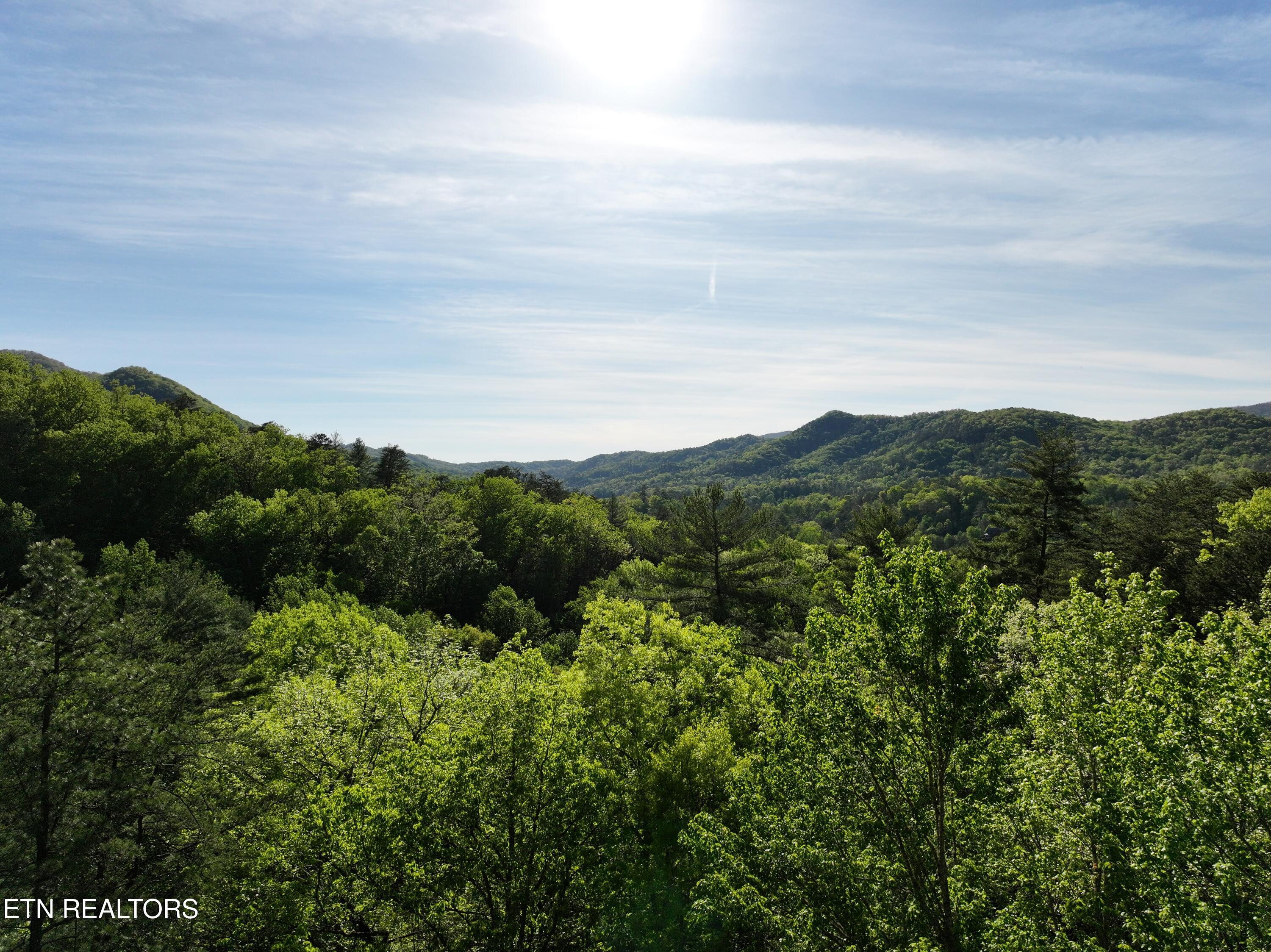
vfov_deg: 56.8
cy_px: 476
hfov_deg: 71.6
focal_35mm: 24
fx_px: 881
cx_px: 636
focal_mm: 12.29
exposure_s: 1/5000
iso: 200
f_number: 2.8
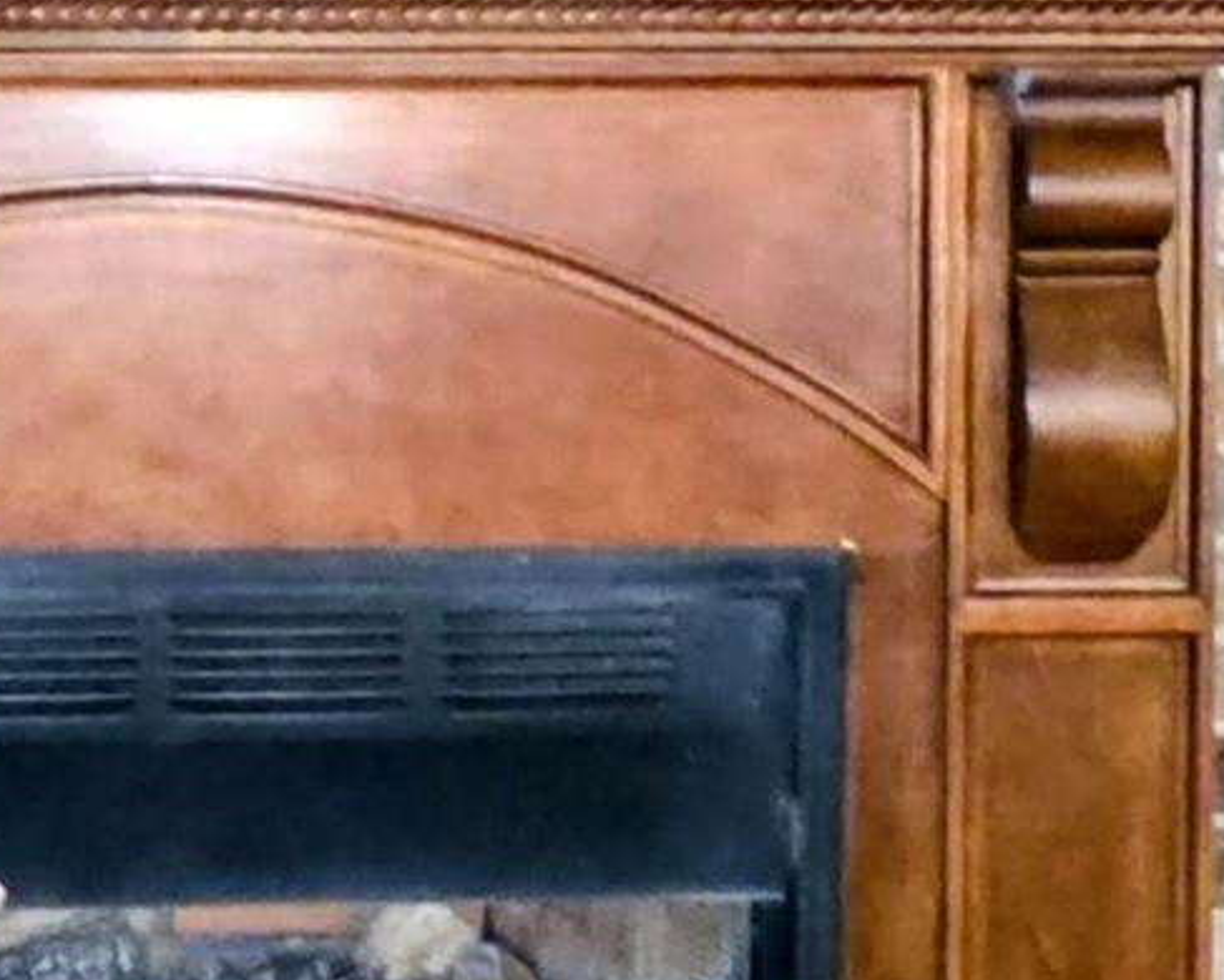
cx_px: 366
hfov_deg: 23.7
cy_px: -118
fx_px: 2899
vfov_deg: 18.4
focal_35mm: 80
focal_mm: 2.2
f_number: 1.9
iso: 400
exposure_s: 1/11.1
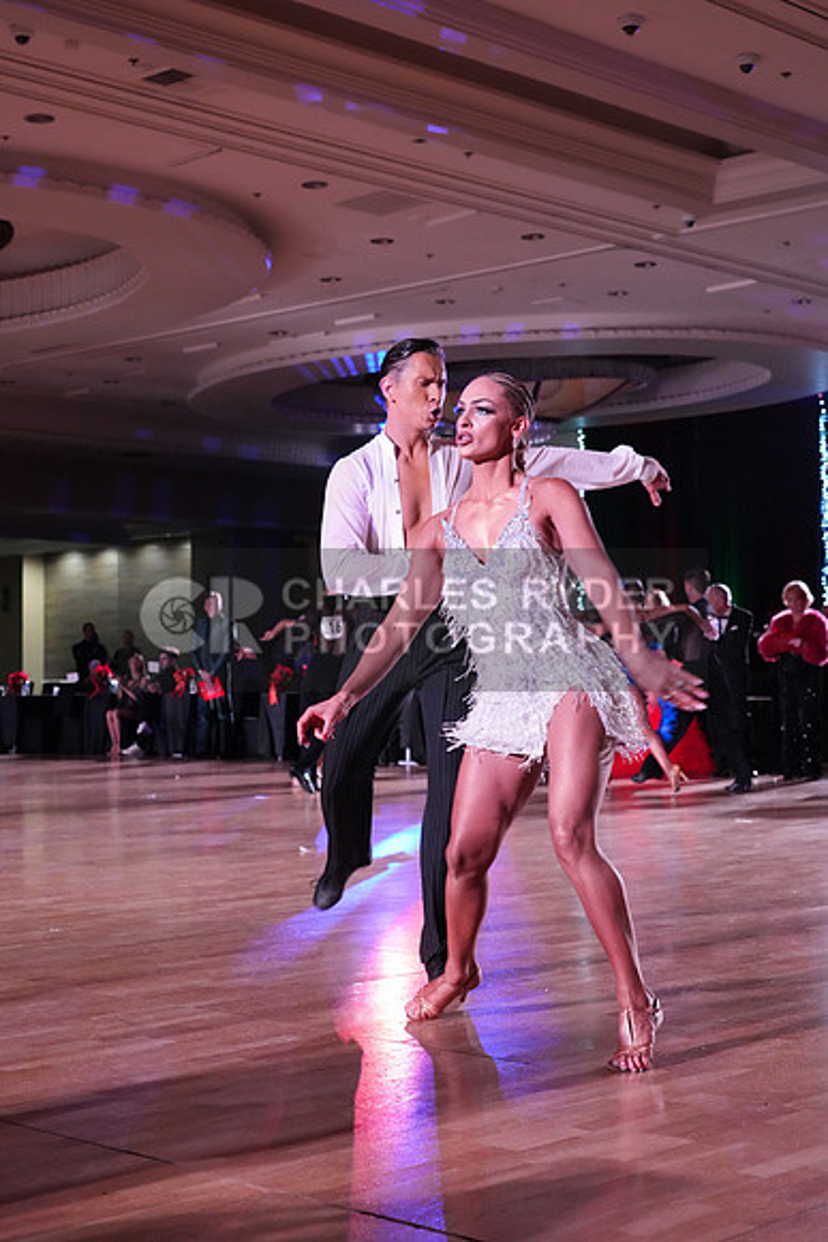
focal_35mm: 55
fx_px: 1896
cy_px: 621
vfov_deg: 36.2
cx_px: 414
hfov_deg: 24.6
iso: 6400
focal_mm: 55
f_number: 5.6
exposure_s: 1/320
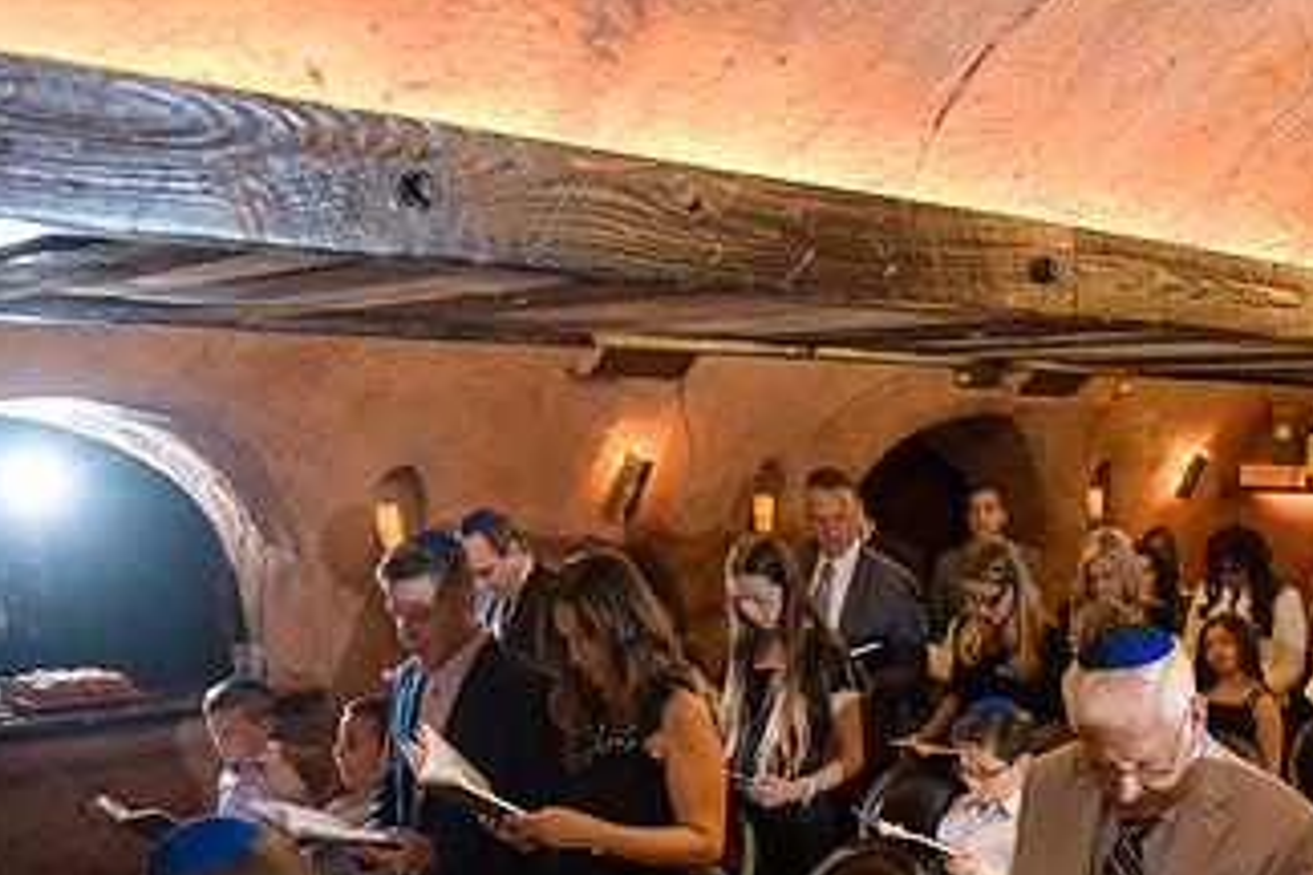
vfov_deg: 30.0
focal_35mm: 43
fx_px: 1568
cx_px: 956
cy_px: 764
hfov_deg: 44.2
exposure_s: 1/125
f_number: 3.2
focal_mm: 24
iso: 1600
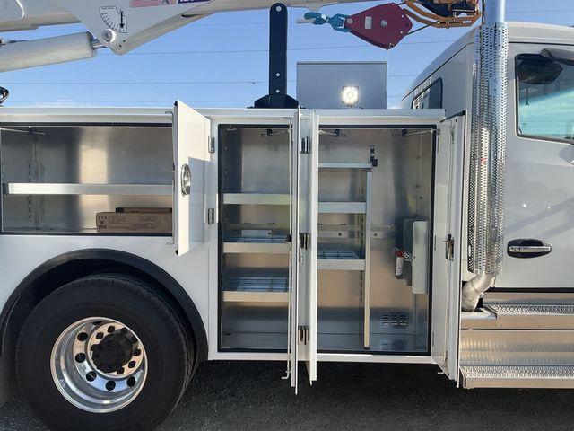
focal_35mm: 29
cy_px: 216
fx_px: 481
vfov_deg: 48.2
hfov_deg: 61.7
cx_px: 287
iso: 25
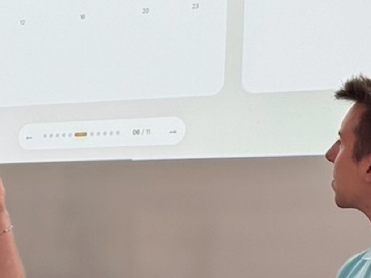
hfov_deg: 11.3
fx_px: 1854
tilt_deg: +10.1
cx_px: 32
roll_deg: -2.8
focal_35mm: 173
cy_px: 16
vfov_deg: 8.5
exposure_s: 1/166
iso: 64
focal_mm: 6.76
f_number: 1.78
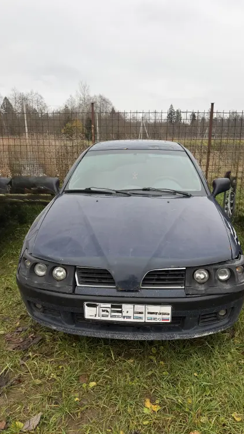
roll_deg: -1.1
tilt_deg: -14.0
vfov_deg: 69.9
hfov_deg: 42.9
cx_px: 120
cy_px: 222
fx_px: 311
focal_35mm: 27
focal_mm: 6.76
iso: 64
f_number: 1.78
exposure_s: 1/183
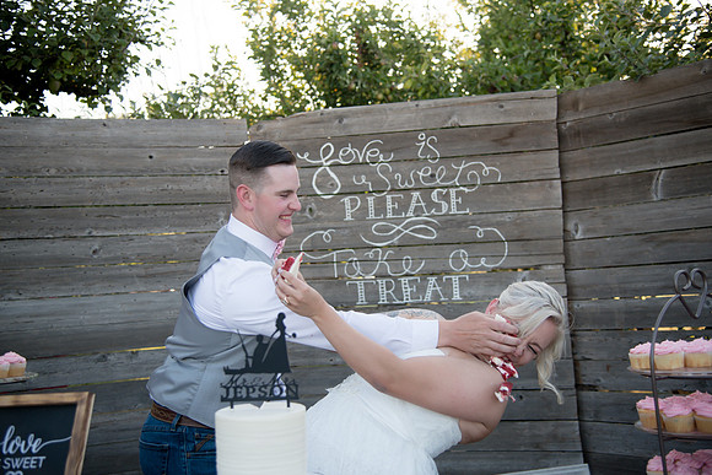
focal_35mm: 46
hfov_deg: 42.7
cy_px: 238
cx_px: 356
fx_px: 910
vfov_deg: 29.3
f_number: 4
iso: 400
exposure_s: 1/400
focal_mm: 46
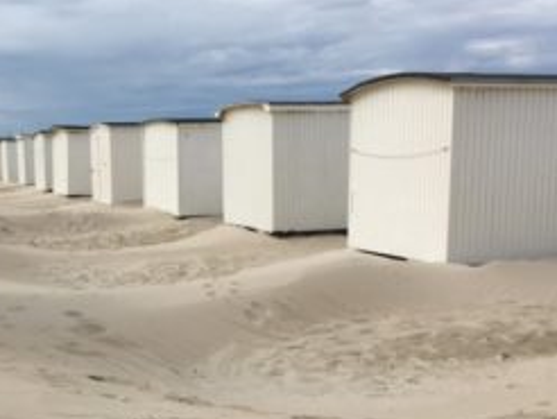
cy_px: 270
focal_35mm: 53
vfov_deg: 27.4
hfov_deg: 35.6
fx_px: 854
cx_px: 163
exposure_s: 1/3344
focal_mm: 4.15
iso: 25
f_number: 2.2
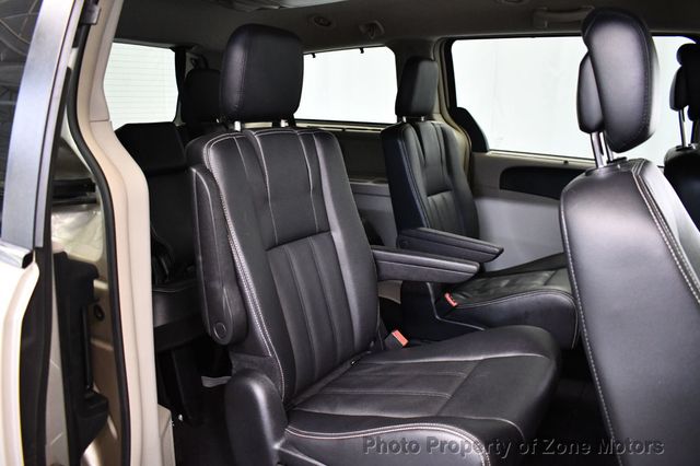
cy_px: 233
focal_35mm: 27
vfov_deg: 47.9
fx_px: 525
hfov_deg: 67.4
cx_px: 350
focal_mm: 18
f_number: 3.5
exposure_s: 1/60
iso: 4000
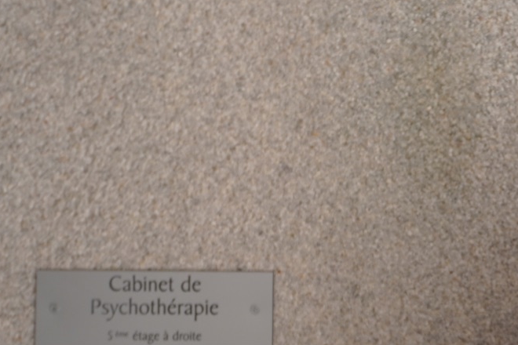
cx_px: 562
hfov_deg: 23.8
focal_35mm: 80
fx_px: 1151
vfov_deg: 17.0
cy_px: 263
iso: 320
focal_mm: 22
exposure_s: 1/160
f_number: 4
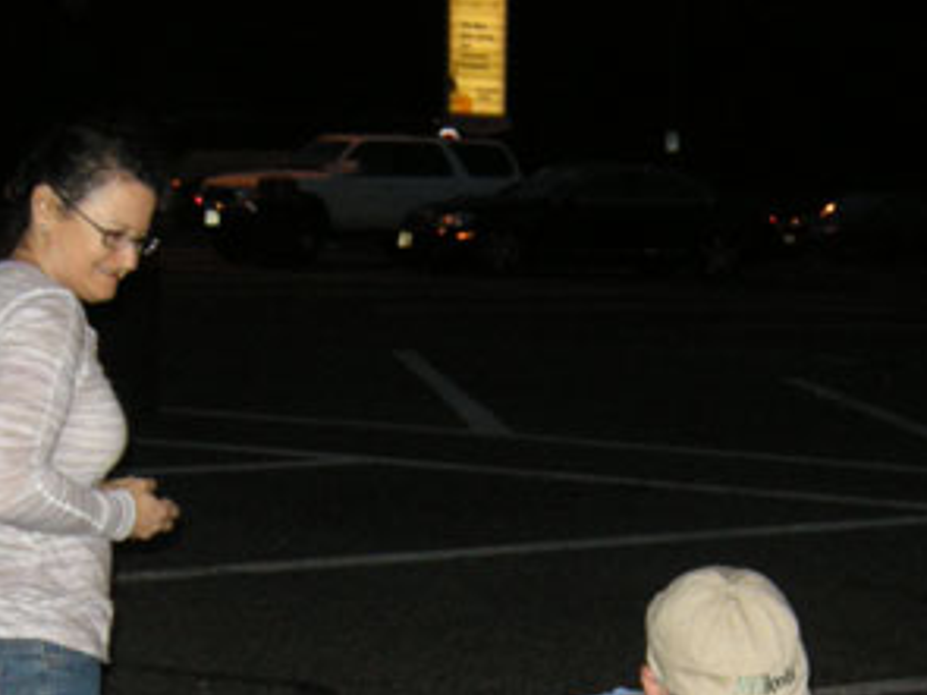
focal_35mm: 95
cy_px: 915
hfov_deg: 20.6
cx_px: 569
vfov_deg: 14.8
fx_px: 2543
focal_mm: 7.5
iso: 206
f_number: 2.7
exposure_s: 1/60
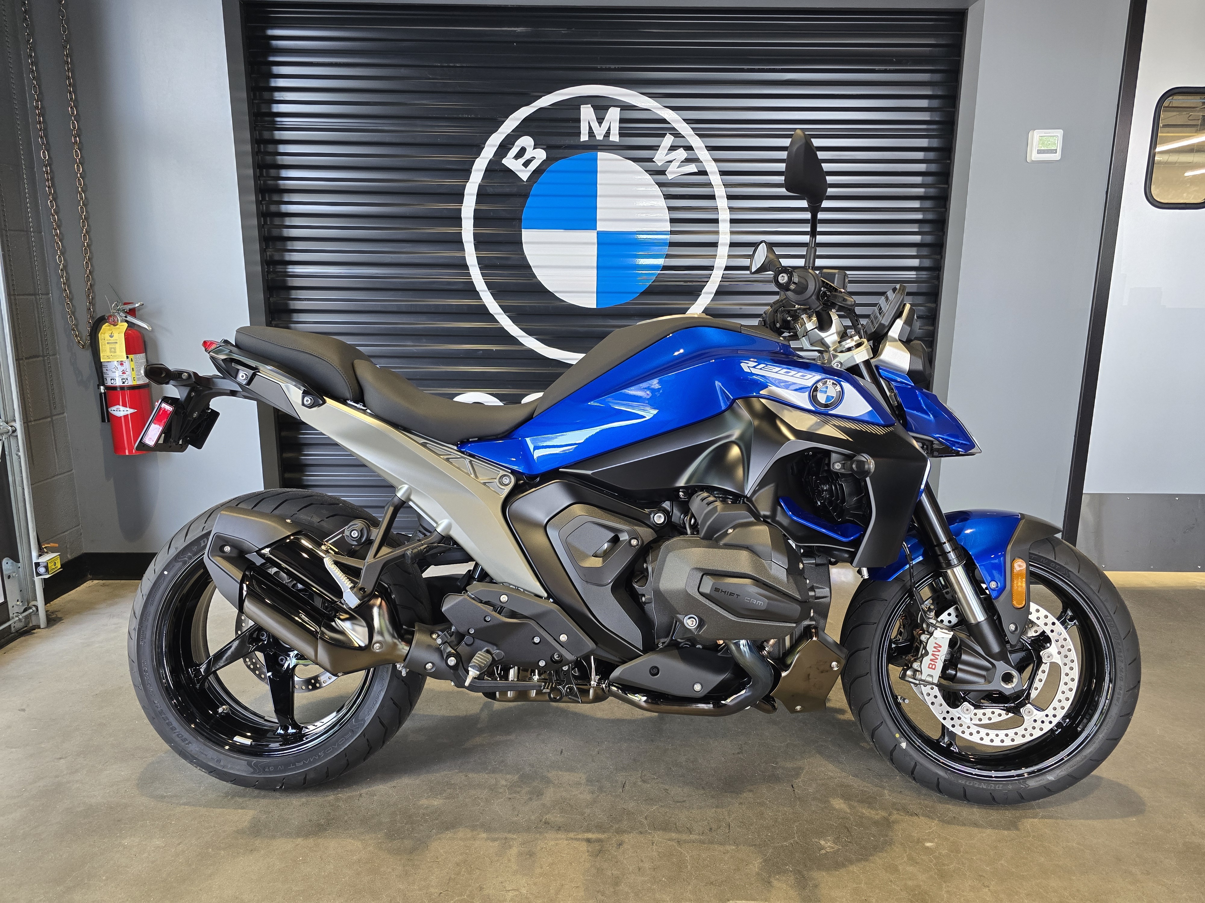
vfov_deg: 58.9
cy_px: 452
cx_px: 602
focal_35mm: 23
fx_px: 801
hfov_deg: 73.9
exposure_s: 1/120
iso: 160
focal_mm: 6.3
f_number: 1.7
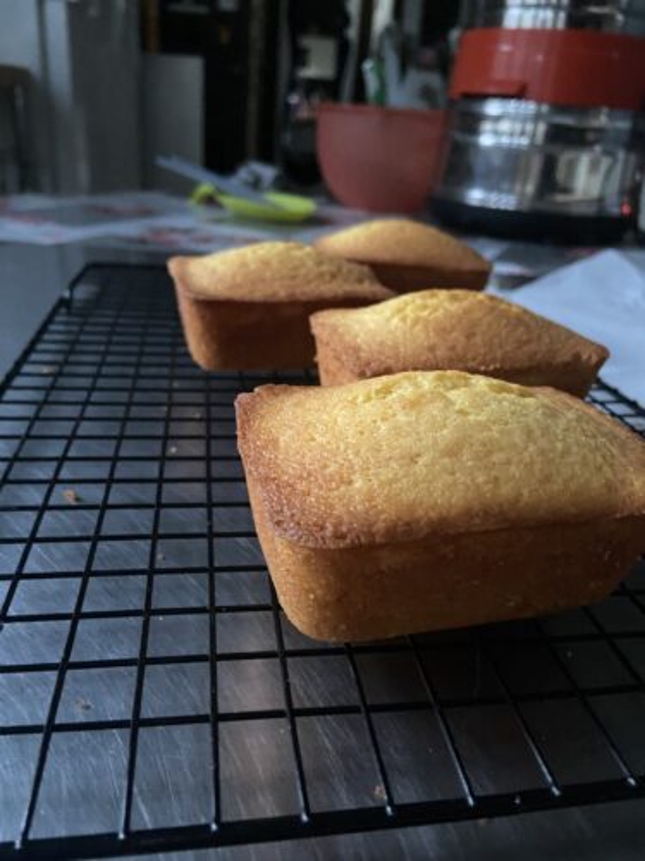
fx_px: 646
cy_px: 430
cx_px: 322
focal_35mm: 26
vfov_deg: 67.3
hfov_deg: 53.1
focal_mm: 4.25
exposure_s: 1/30
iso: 1000
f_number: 1.8
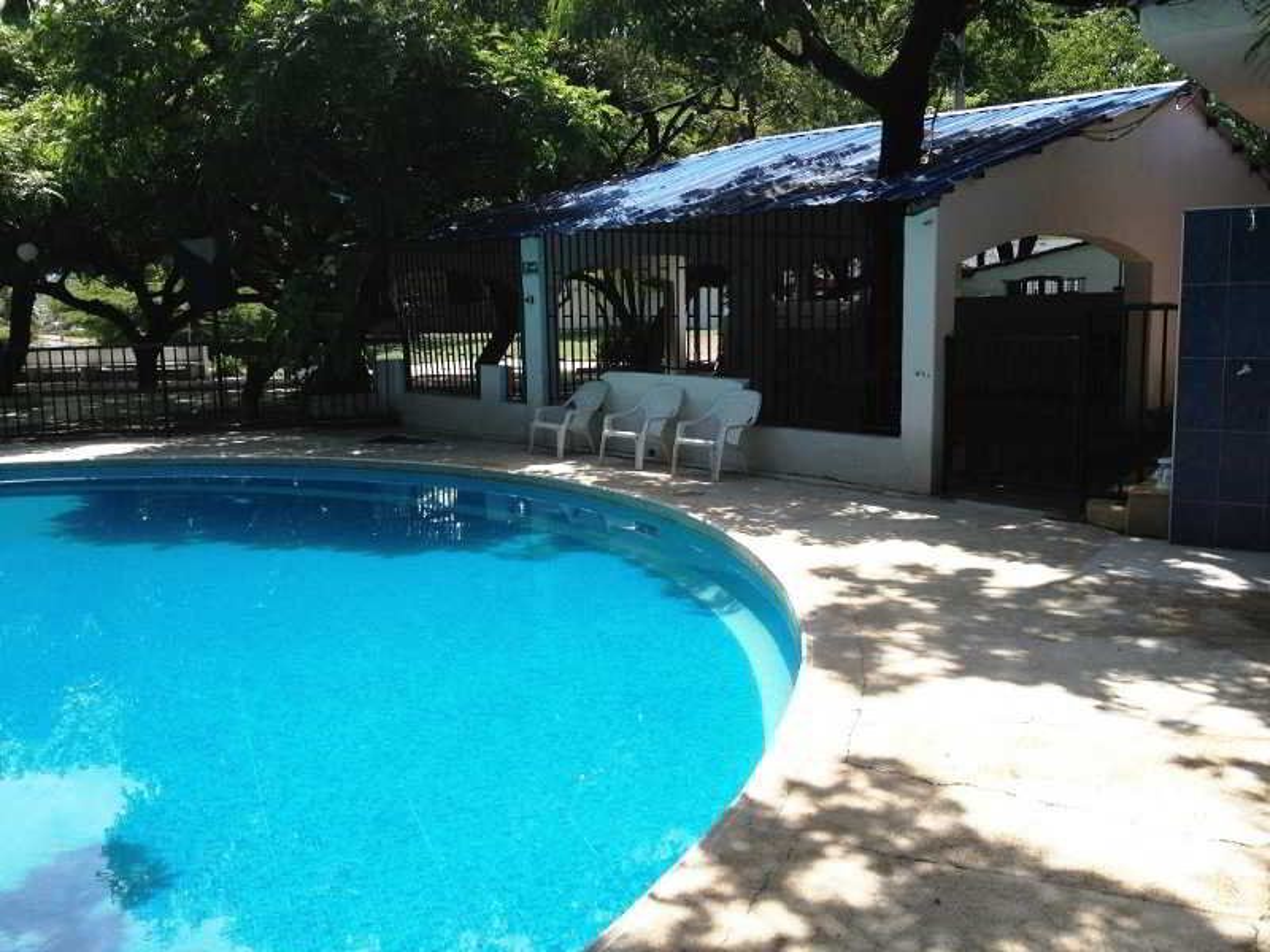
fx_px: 1284
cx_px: 635
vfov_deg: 40.7
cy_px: 476
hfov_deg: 52.6
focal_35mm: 35
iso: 50
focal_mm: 4.28
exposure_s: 1/1175
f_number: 2.4
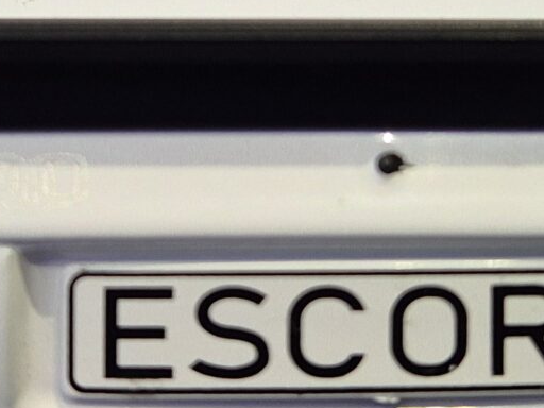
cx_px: 239
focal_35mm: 115
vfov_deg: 12.7
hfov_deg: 17.1
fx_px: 1807
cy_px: 6
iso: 500
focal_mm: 5.4
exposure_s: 1/100
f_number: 1.8
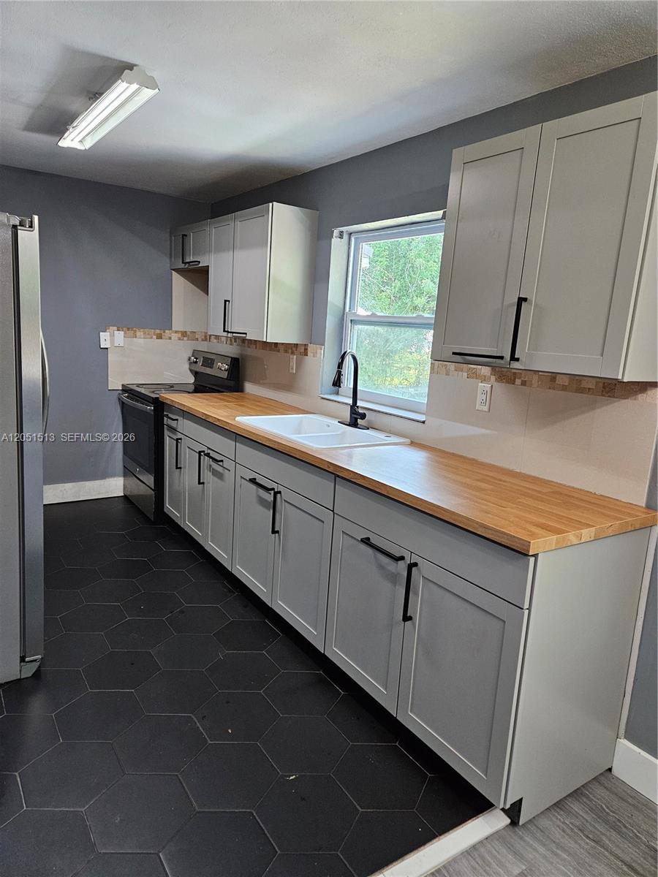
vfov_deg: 73.9
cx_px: 329
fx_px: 583
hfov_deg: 58.9
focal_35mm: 23
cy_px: 438
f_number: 1.8
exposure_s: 1/120
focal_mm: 5.4
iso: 640
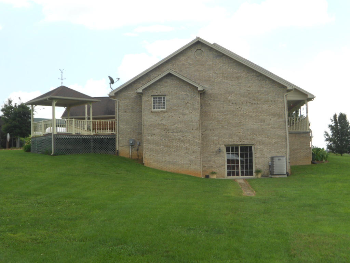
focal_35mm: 49
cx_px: 175
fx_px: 495
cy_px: 132
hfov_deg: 38.9
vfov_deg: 29.7
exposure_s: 1/200
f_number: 4.5
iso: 80
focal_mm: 8.8
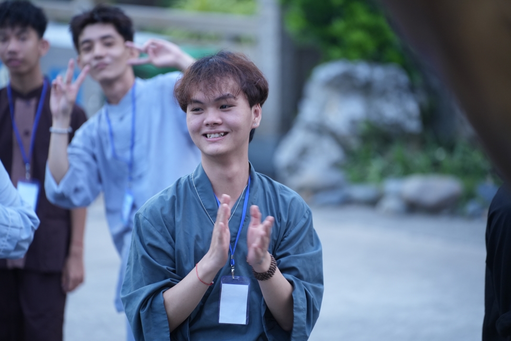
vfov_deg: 9.1
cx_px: 256
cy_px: 170
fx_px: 2129
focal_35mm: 150
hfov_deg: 13.7
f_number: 2.8
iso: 1250
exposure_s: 1/100
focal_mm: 150
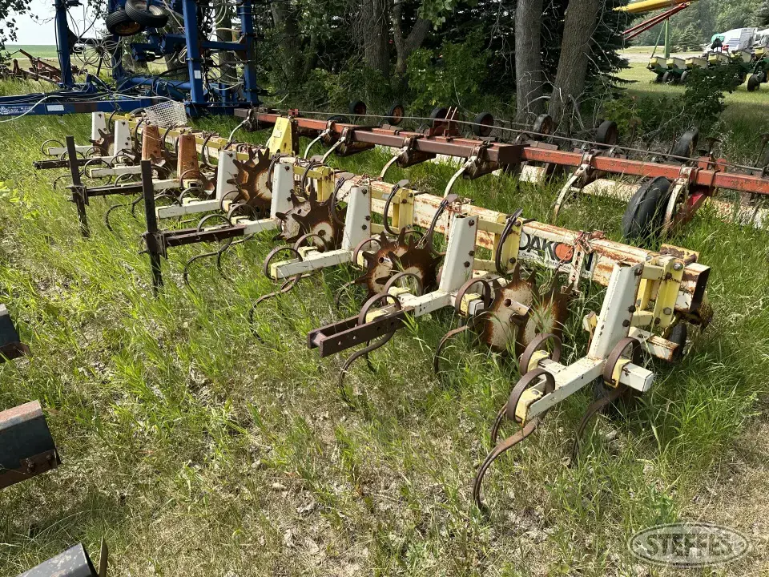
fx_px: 533
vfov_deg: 56.8
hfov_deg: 71.6
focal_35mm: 24
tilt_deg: -26.0
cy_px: 288
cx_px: 384
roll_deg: +1.6
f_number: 1.78
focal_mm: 6.86
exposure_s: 1/2203
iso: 80
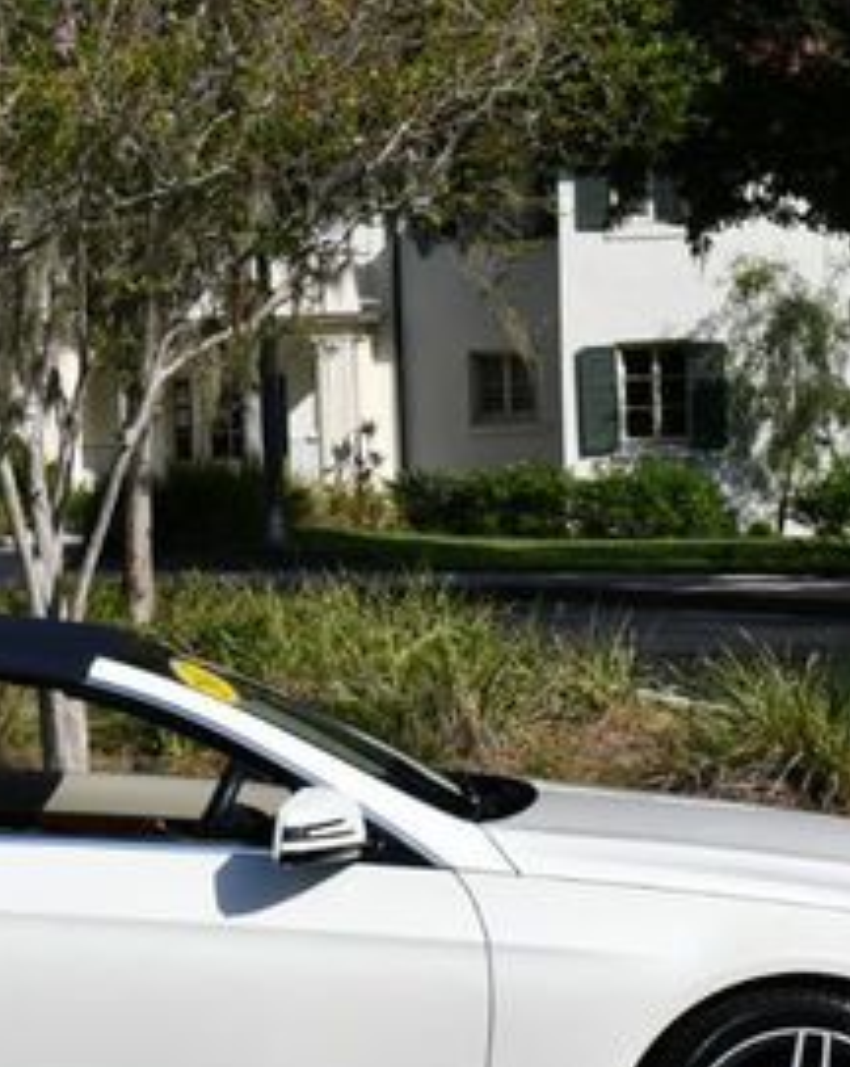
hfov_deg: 13.7
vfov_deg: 17.3
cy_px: 644
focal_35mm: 111
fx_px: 3498
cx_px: 43
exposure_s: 1/400
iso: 100
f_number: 10
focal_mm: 25
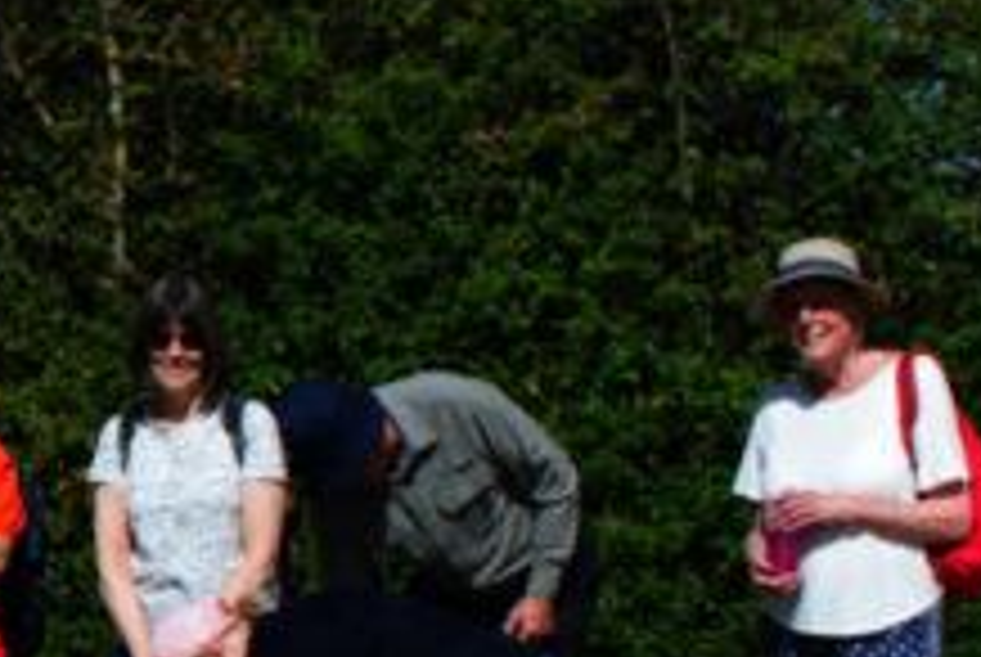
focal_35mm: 169
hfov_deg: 11.2
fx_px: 4611
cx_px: -860
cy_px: 482
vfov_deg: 8.1
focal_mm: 24
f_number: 10
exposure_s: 1/320
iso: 200
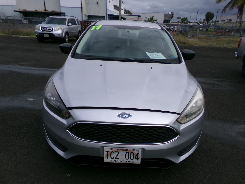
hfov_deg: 65.2
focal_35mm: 27
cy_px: 97
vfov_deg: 51.3
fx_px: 191
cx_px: 133
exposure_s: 1/850
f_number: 3.7
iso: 100
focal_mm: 4.3
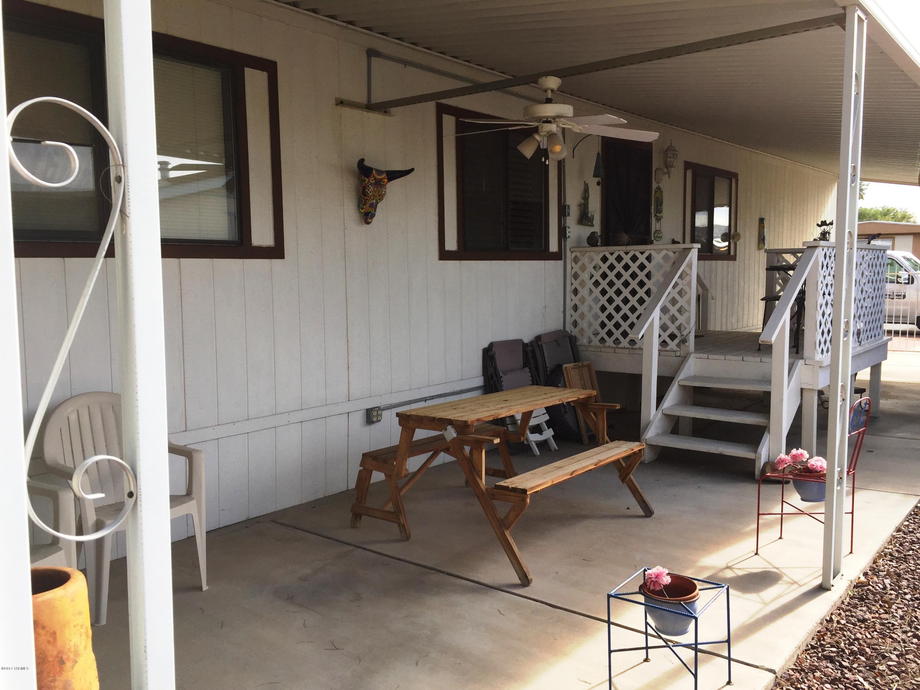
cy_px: 345
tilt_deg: -4.1
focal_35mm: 29
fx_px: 771
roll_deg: +0.2
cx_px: 460
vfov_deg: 48.2
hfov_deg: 61.7
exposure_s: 1/760
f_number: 2.2
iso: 32
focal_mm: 4.15
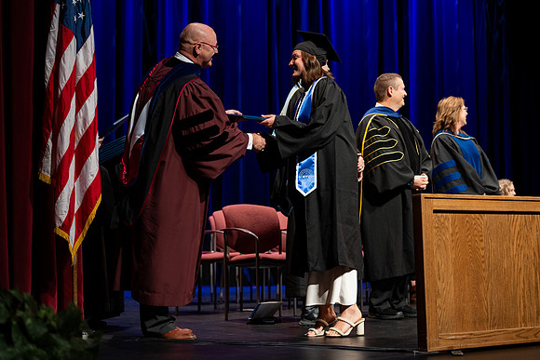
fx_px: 1050
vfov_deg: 19.5
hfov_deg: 28.8
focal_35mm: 70
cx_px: 270
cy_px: 180
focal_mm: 70
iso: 640
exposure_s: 1/250
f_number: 2.8
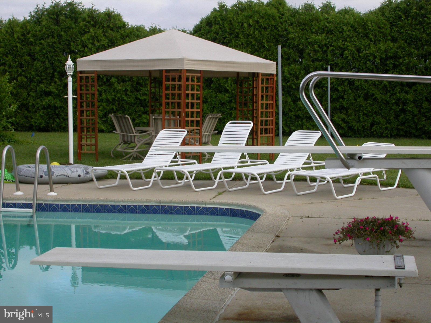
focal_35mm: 66
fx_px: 822
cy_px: 162
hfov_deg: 29.4
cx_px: 216
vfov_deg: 22.3
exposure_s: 1/241
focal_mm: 13.8
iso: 100
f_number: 5.8
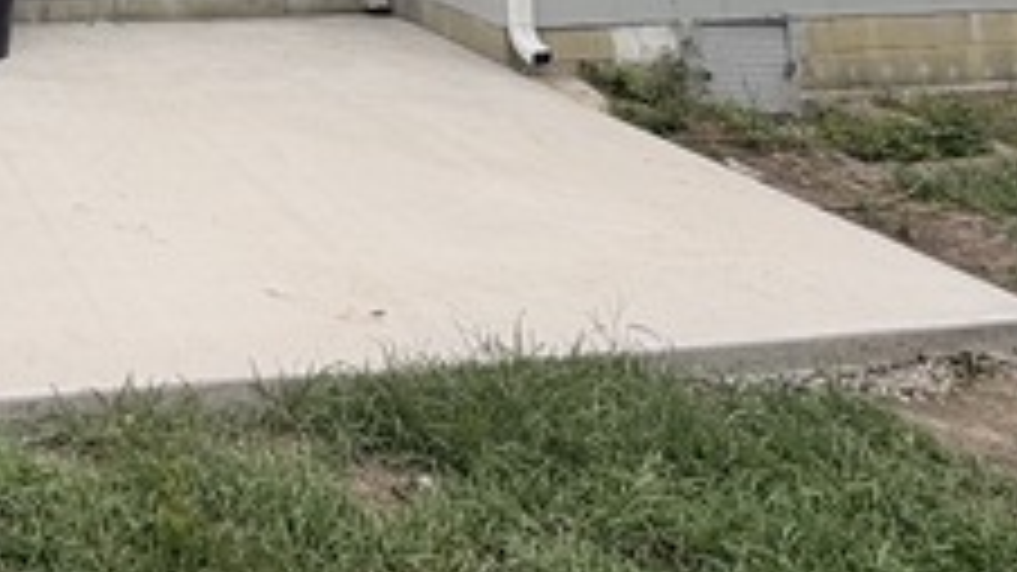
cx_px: -32
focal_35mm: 45
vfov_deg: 21.0
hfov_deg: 39.3
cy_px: -358
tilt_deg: +8.9
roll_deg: +2.0
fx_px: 1213
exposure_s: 1/1235
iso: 20
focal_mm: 2.22
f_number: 2.2
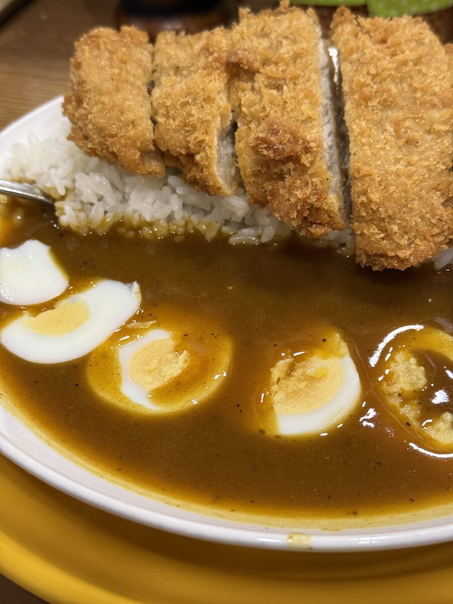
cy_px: 302
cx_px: 226
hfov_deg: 30.3
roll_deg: +1.1
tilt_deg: -40.8
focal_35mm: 48
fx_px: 838
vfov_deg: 39.7
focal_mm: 6.76
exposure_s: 1/50
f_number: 1.78
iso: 160
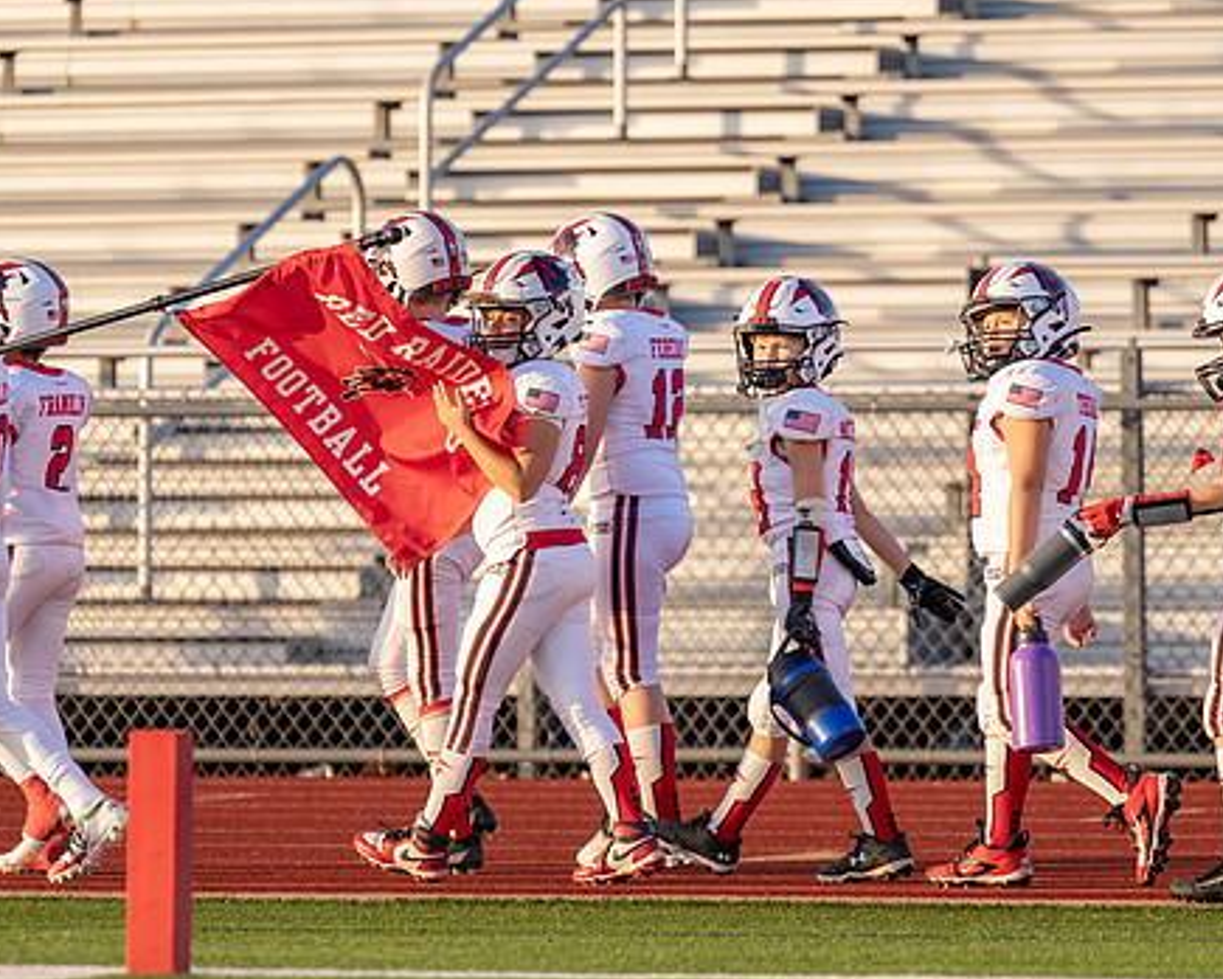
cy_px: 518
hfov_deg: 4.9
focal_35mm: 391
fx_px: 14153
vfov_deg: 4.0
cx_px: 567
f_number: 4
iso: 640
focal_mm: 259
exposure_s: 1/1250
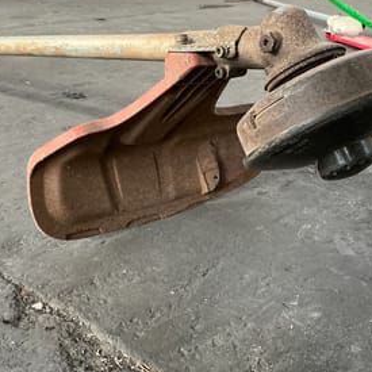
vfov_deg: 37.5
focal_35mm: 45
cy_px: 171
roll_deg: +0.0
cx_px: 220
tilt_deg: -21.8
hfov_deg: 37.4
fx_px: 547
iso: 160
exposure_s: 1/60
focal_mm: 3
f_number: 1.8
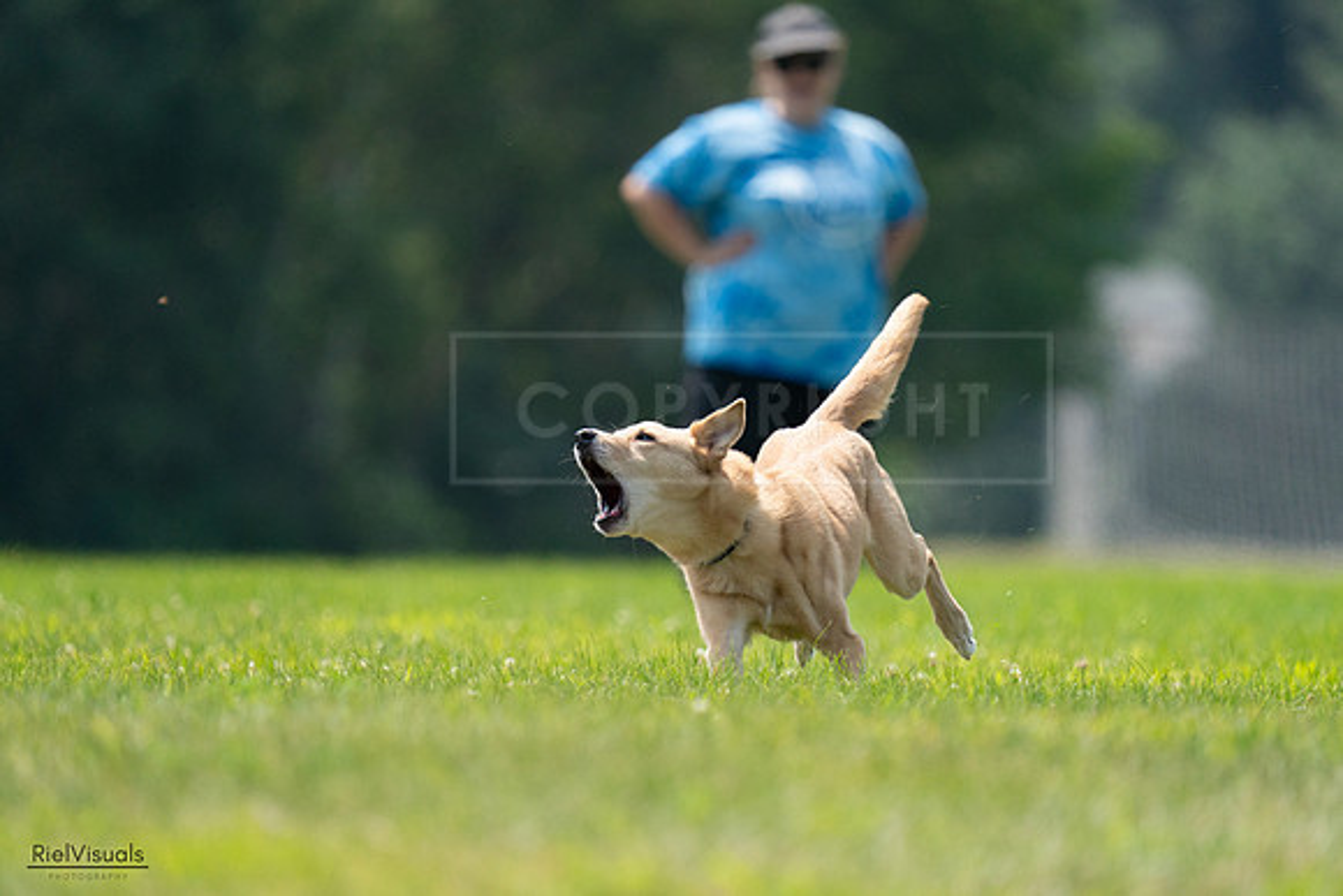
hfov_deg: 3.5
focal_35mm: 581
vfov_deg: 2.4
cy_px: 447
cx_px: 644
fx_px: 21687
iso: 1600
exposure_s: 1/4000
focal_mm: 541
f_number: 6.3
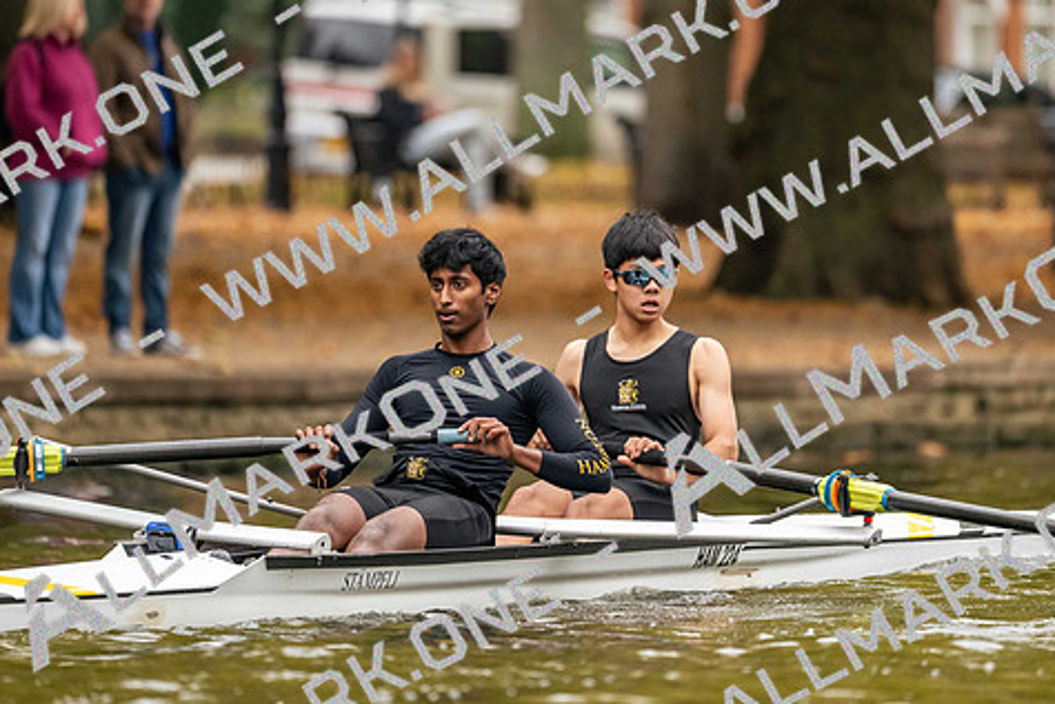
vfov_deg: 2.8
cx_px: 475
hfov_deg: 4.2
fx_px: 14305
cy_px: 328
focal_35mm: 488
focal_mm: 400
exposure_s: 1/2500
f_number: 4.5
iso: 3200
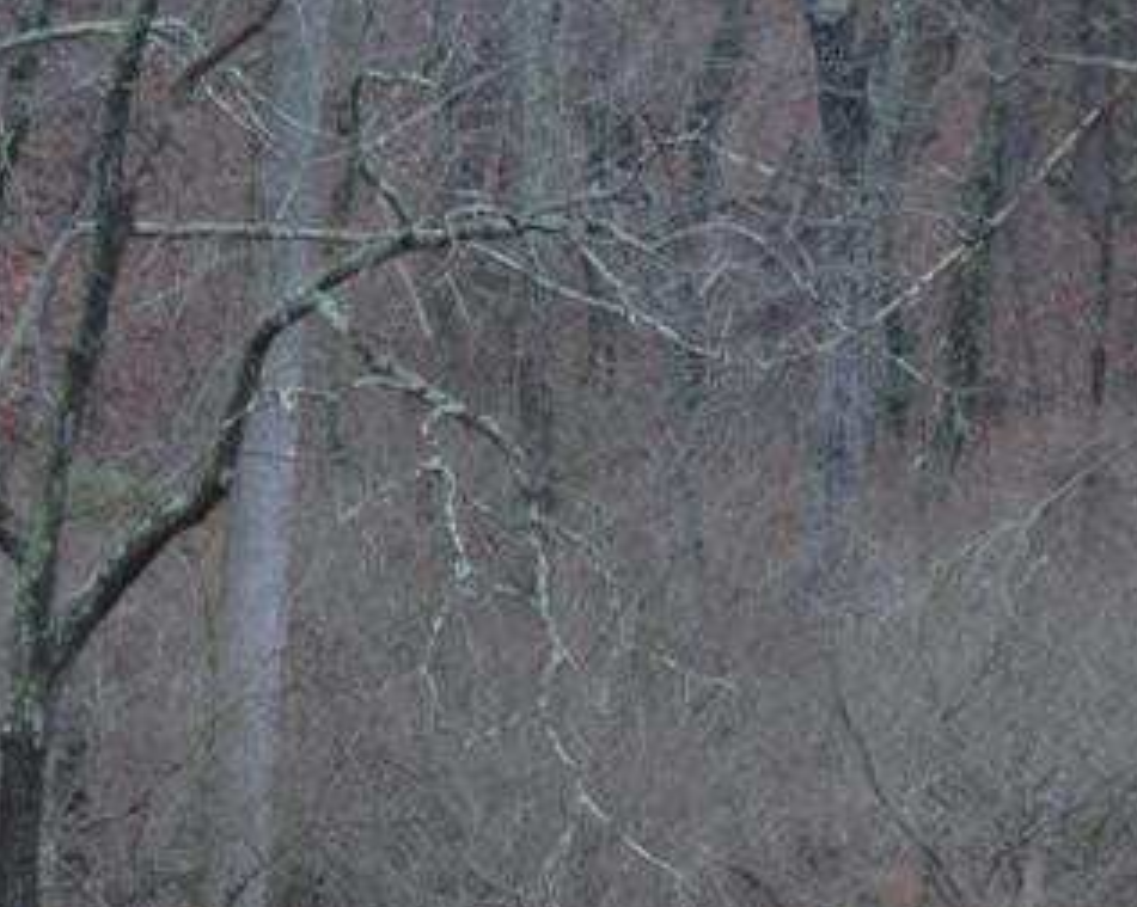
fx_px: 14692
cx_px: 244
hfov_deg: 4.4
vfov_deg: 3.5
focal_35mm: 437
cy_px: 1457
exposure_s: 1/125
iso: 400
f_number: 5.6
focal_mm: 48
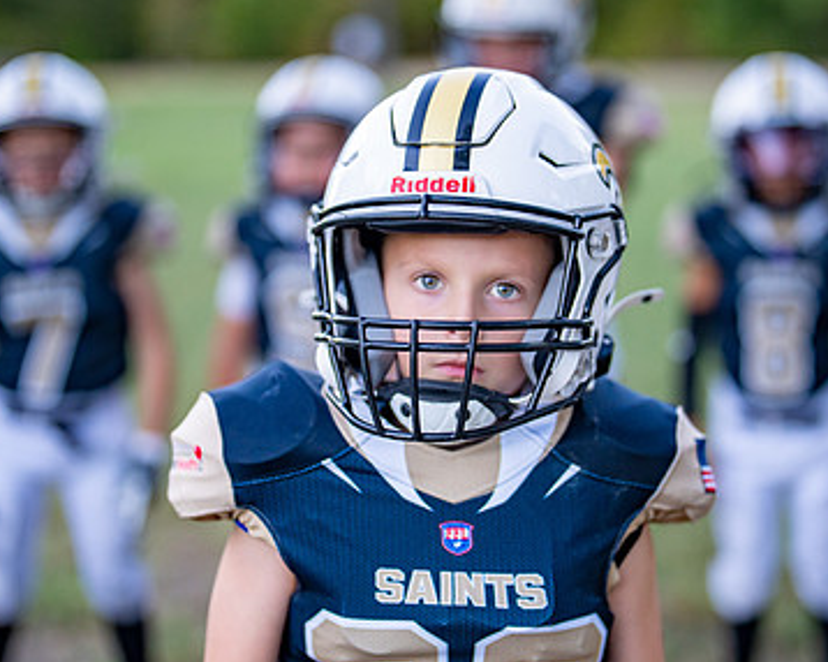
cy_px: 315
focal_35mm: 85
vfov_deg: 18.1
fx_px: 2082
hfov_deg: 22.5
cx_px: 456
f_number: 1.2
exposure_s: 1/1000
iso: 500
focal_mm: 50
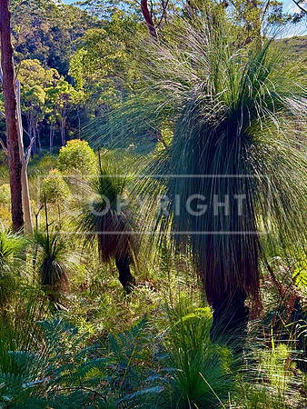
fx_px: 567
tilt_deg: -11.1
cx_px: 154
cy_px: 204
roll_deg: +1.3
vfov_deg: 39.6
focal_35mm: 48
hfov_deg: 30.3
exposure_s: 1/475
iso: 64
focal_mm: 6.76
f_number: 1.78
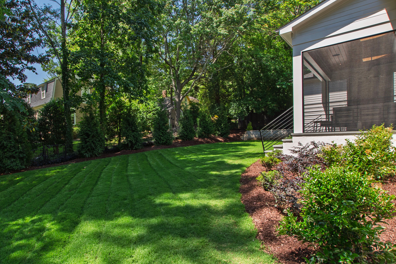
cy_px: 139
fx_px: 209
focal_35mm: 19
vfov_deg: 64.5
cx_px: 169
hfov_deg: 86.3
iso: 100
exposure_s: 1/100
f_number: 8
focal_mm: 10
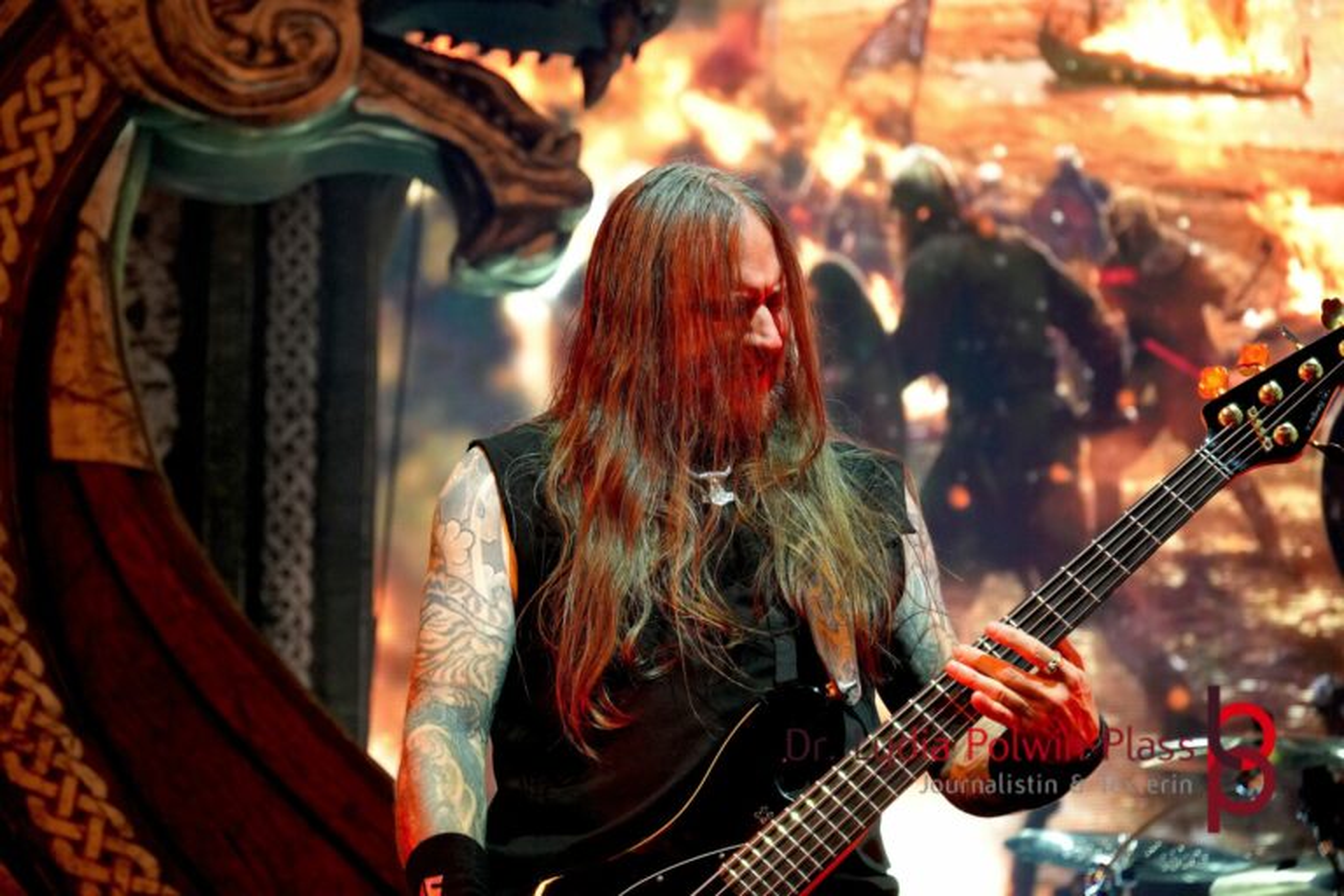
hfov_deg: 13.3
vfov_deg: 8.9
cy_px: 448
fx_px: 5768
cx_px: 672
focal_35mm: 154
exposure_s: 1/160
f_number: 5.6
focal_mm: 103
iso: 2500
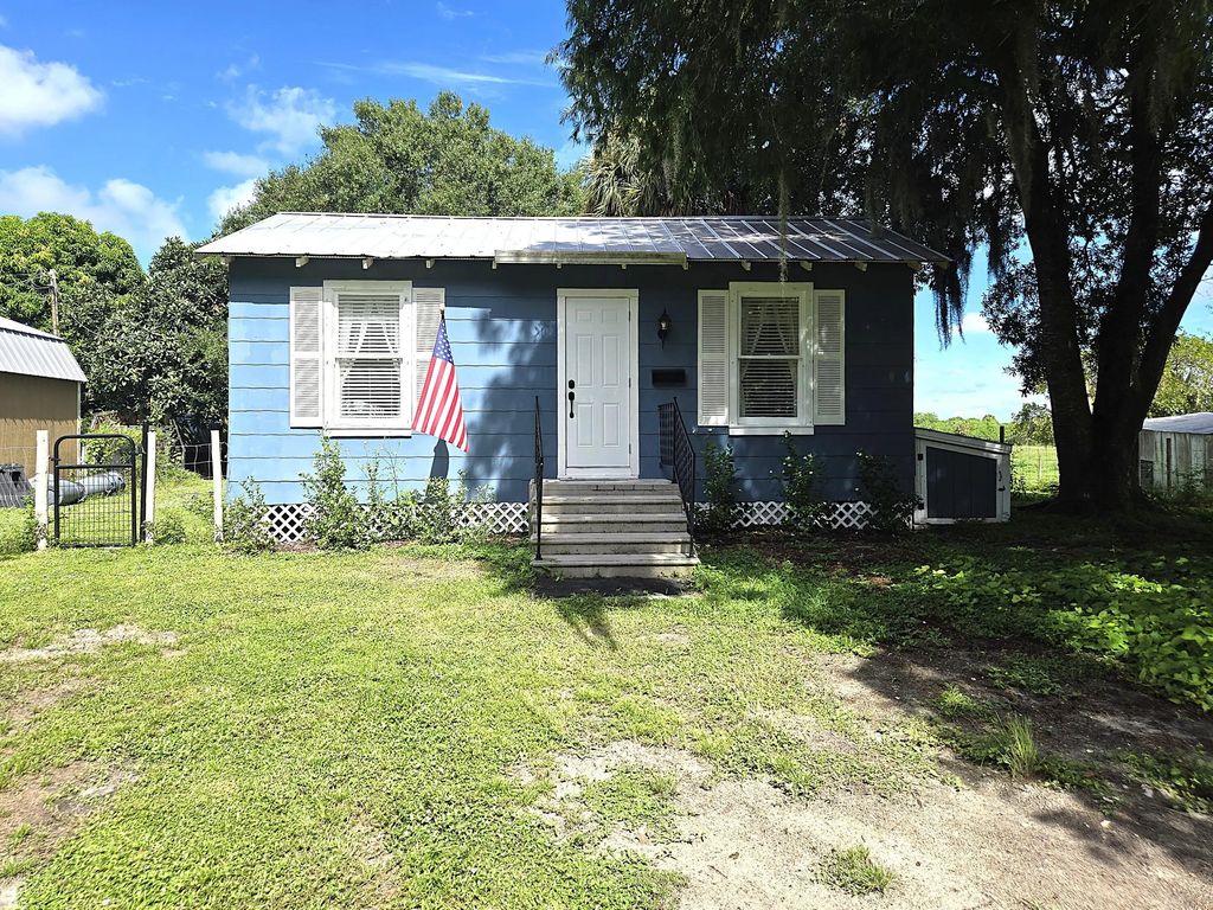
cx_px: 606
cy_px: 455
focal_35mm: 23
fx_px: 806
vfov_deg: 58.9
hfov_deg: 73.9
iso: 25
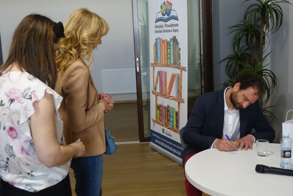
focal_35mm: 45
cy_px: 98
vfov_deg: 29.9
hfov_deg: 43.6
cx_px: 146
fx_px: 366
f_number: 2.8
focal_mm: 16.43
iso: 800
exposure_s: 1/40
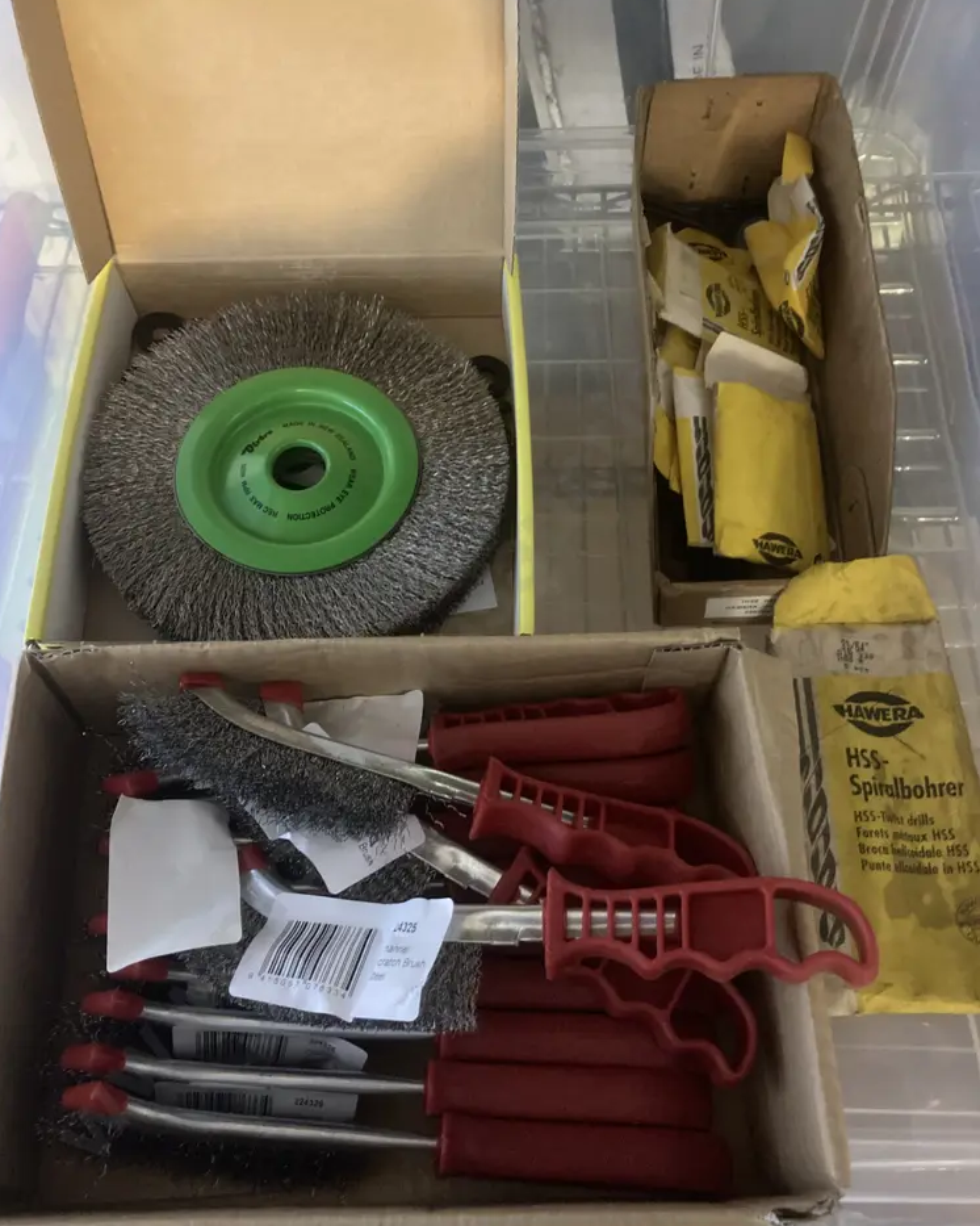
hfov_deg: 48.5
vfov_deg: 58.8
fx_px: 1088
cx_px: 478
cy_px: 616
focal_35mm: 30
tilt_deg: -60.1
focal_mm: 3.99
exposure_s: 1/20
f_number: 1.8
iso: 640
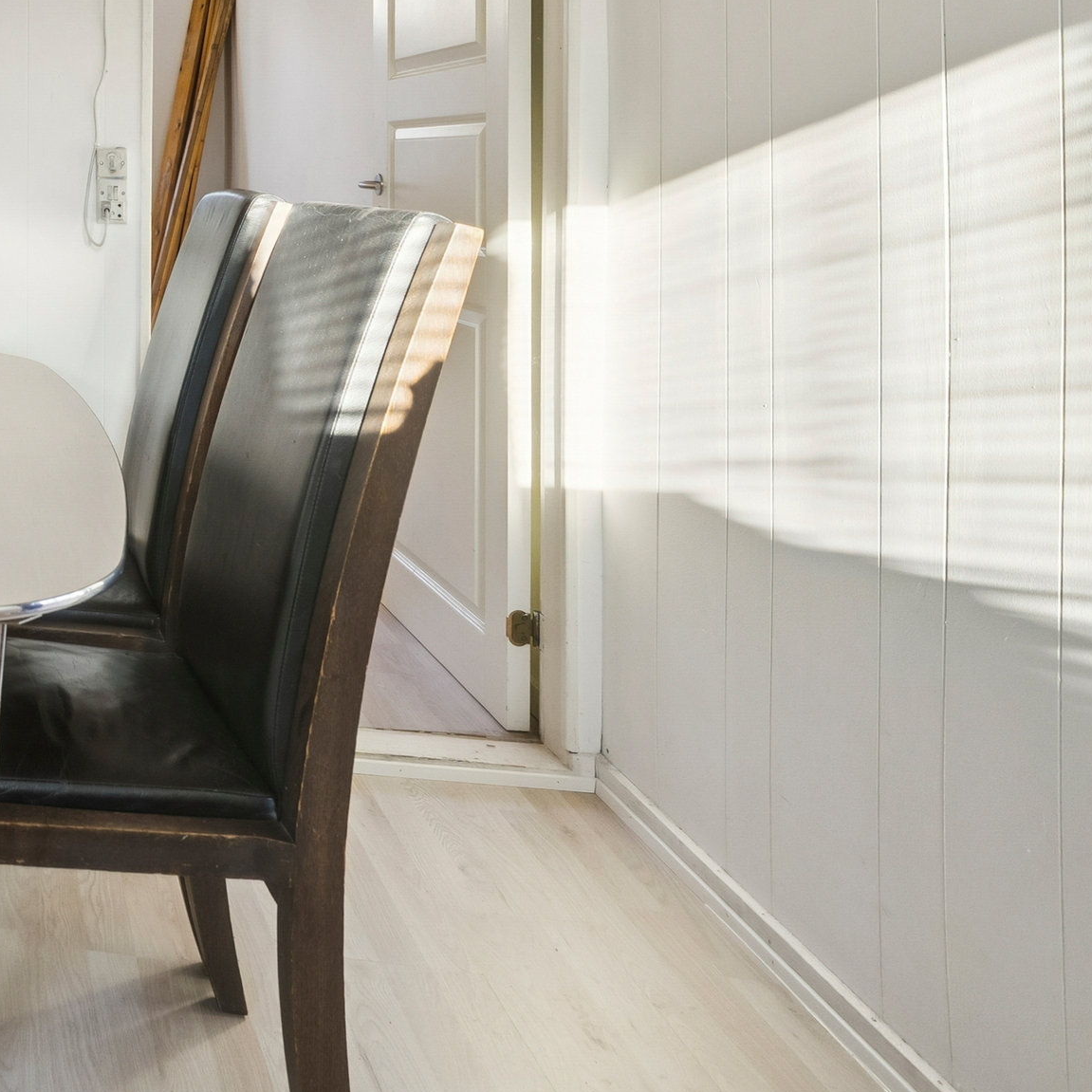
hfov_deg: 37.8
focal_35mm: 31
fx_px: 1106
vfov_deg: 49.7
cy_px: 231
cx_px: -250
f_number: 5.6
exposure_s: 1/30
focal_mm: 14
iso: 250
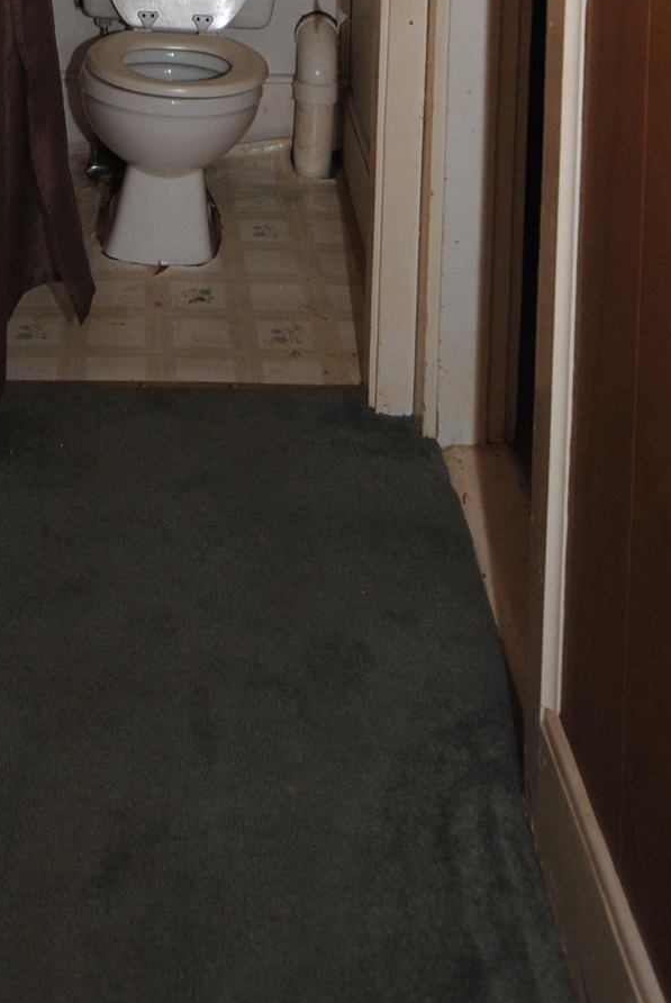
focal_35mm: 62
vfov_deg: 27.6
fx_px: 1729
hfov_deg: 21.9
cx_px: 220
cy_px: -263
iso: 200
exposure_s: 1/60
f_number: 5
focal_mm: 16
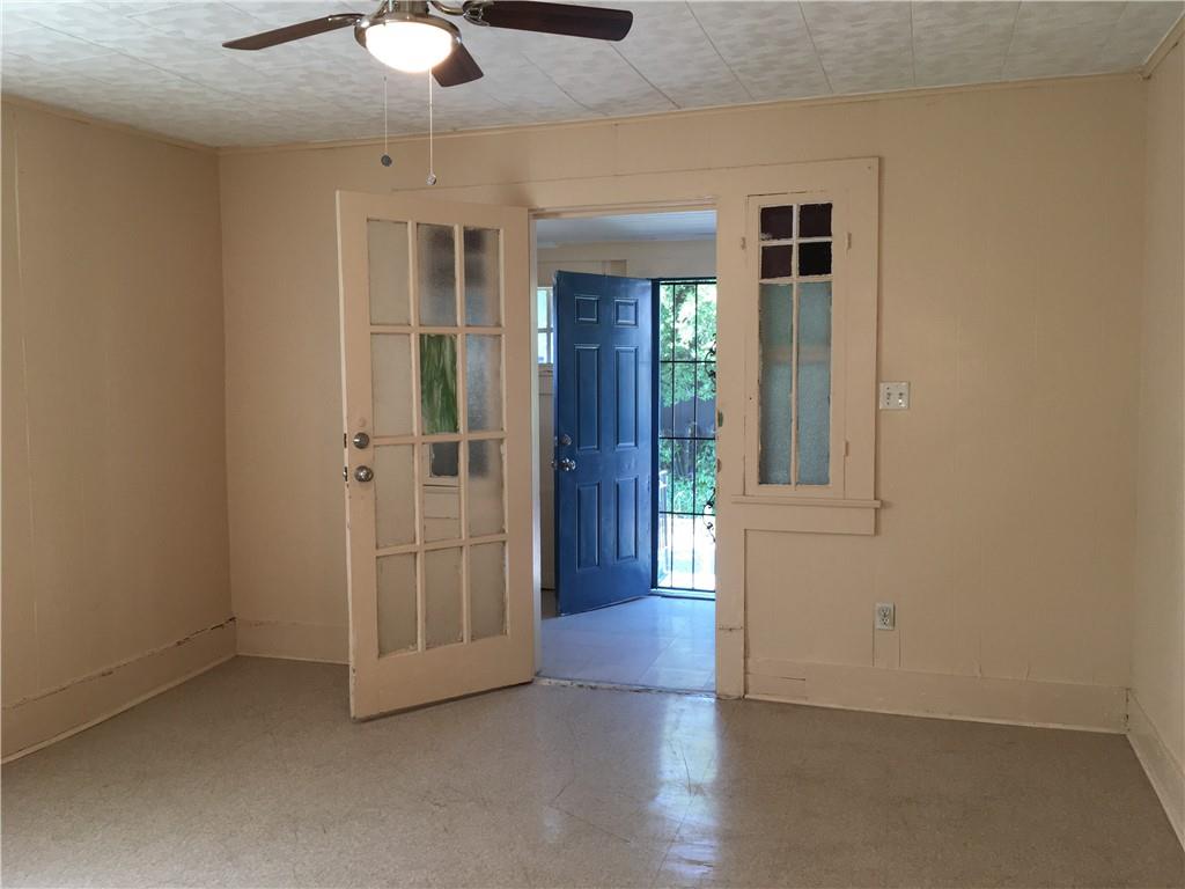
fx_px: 993
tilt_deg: -2.3
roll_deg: +0.6
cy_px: 444
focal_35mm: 29
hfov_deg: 61.7
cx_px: 592
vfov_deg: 48.2
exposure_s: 1/30
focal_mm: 4.15
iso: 50
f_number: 2.2
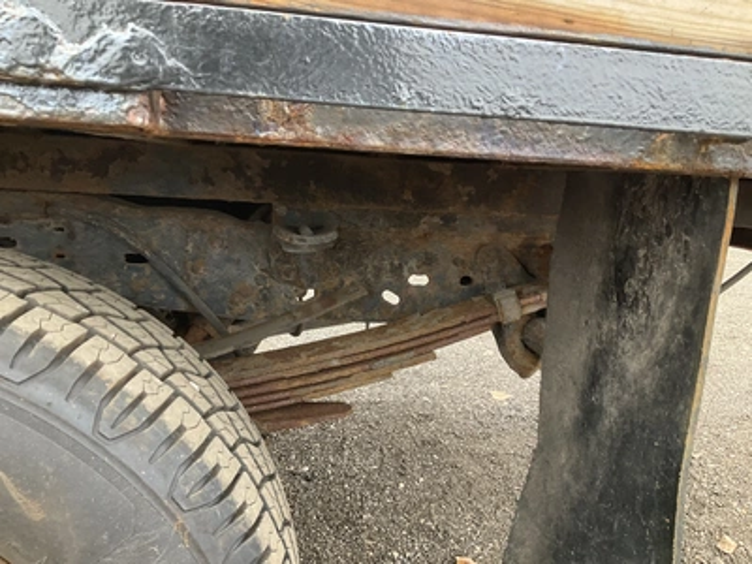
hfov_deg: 61.7
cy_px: 282
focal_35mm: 29
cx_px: 376
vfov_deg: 48.2
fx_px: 630
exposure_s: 1/122
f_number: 1.8
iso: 50
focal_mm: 3
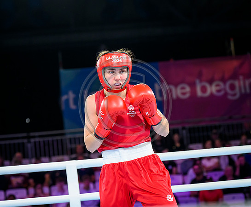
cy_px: 108
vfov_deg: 14.2
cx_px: 126
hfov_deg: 17.1
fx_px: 834
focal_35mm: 111
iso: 2500
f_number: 3.2
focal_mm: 89
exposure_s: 1/1600
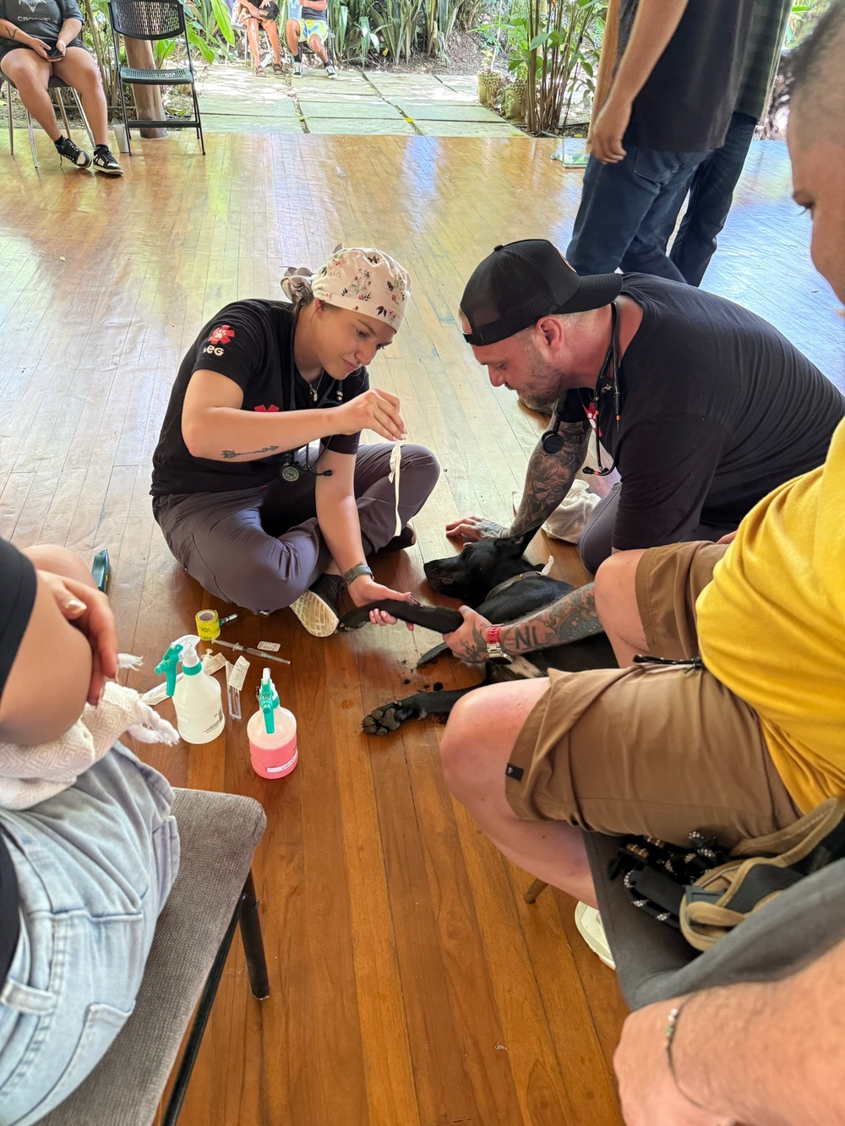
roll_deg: -3.2
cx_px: 422
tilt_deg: -37.6
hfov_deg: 56.8
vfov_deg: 71.6
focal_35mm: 24
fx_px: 781
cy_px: 563
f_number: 1.78
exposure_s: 1/60
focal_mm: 6.76
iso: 400
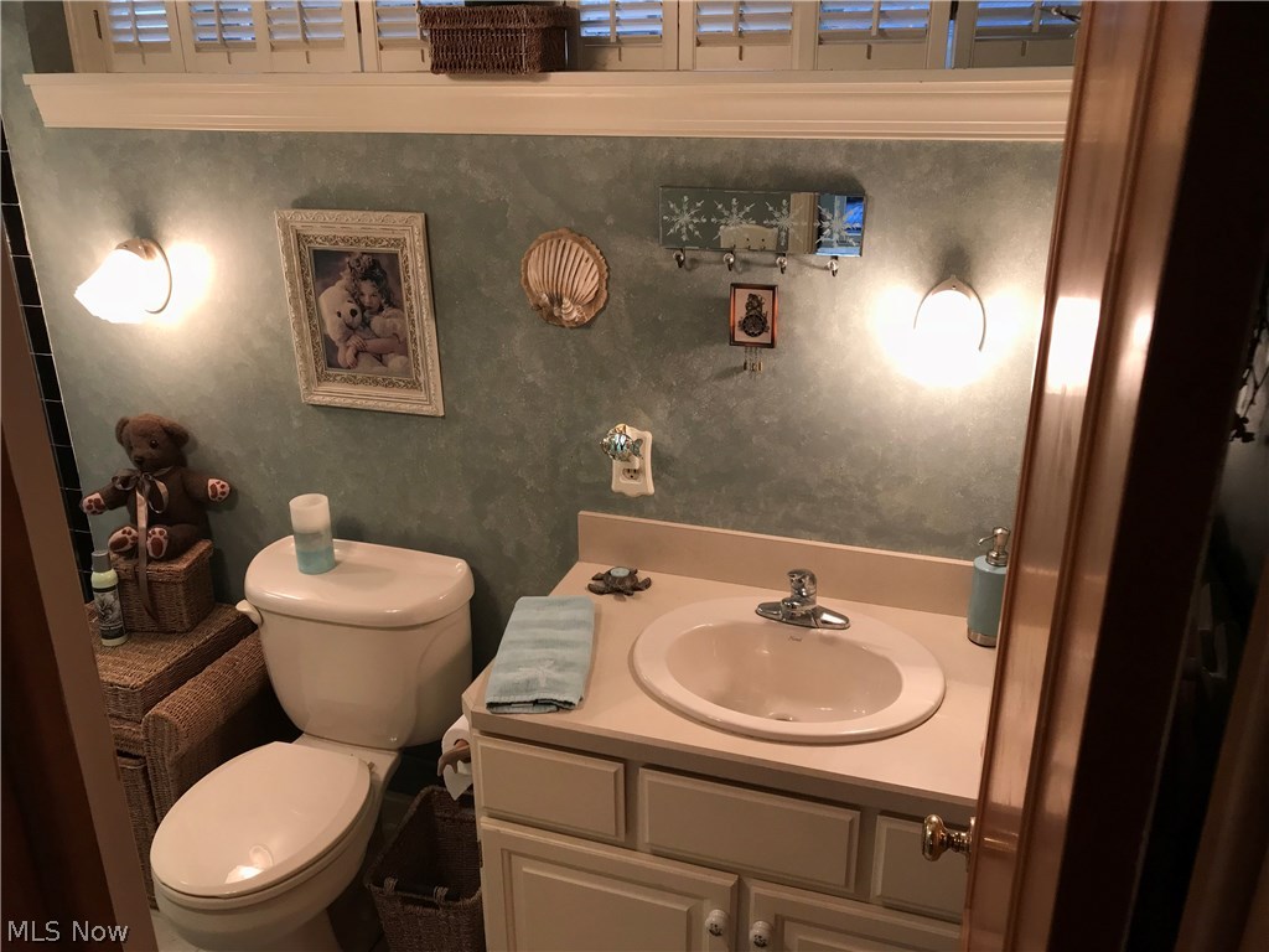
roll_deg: +0.6
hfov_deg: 63.4
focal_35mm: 28
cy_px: 476
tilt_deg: -21.1
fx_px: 1026
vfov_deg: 49.7
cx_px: 634
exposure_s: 1/30
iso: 64
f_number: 1.8
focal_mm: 3.99
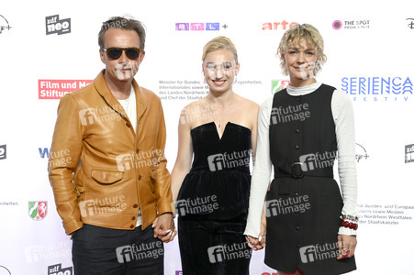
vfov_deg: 26.4
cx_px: 207
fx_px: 586
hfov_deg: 38.9
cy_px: 138
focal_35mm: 51
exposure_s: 1/250
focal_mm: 51
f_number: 4.5
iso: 1250
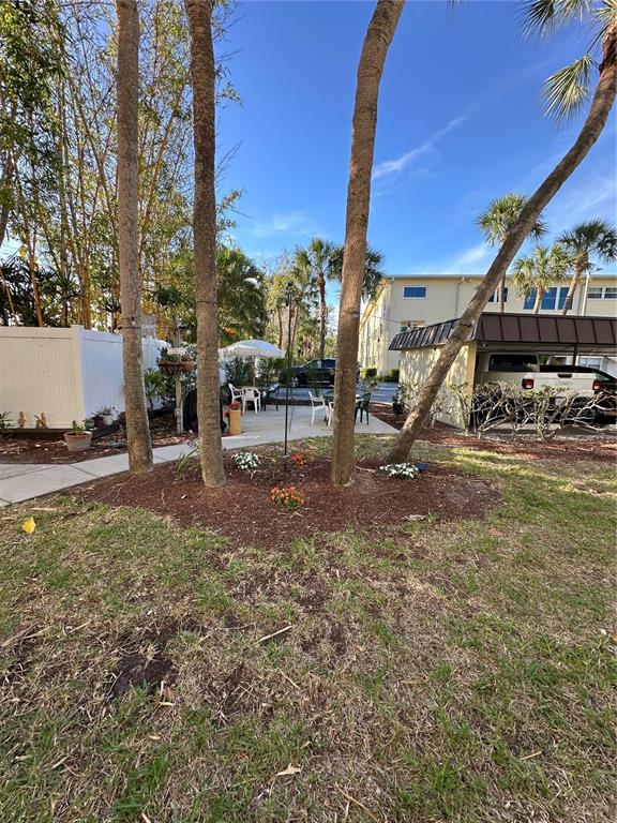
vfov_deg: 102.1
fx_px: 333
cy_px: 412
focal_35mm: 14
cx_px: 308
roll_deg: -2.0
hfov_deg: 85.7
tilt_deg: -6.7
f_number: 2.2
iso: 40
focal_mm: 2.22
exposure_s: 1/309
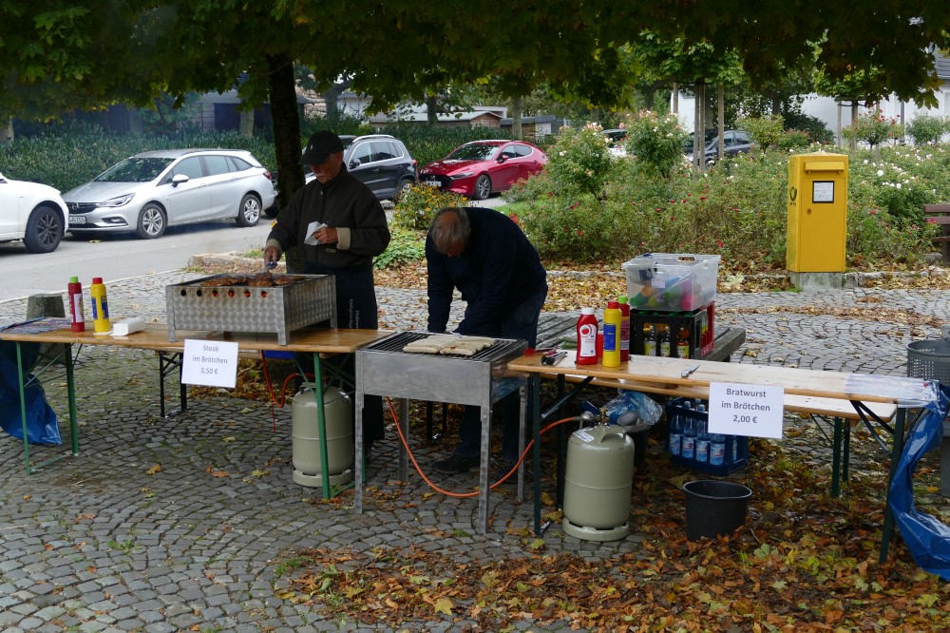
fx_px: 1213
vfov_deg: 29.2
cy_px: 316
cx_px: 475
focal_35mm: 46
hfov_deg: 42.8
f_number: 3.2
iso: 125
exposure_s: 1/160
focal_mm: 16.74
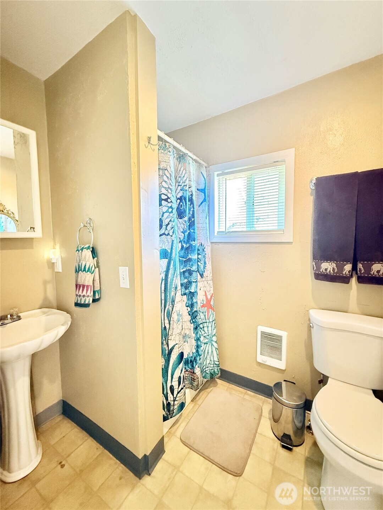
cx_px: 192
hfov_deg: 85.7
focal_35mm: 14
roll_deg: -0.5
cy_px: 255
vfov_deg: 102.1
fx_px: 207
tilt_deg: -2.9
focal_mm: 2.22
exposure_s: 1/40
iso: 1000
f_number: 2.2
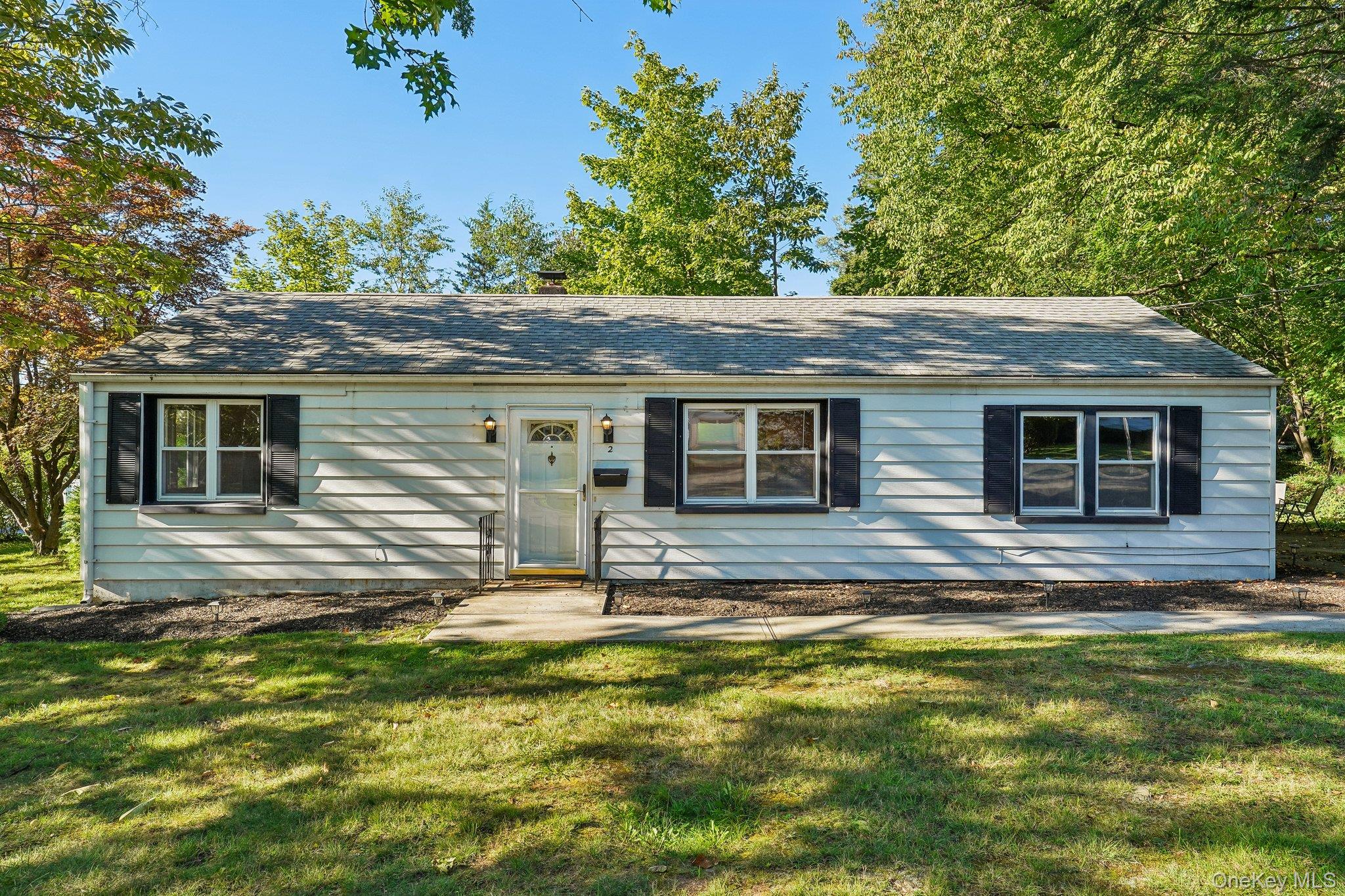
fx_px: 822
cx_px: 672
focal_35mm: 22
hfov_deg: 78.6
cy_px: 448
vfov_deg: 57.2
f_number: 8
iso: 160
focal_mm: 22
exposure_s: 1/100
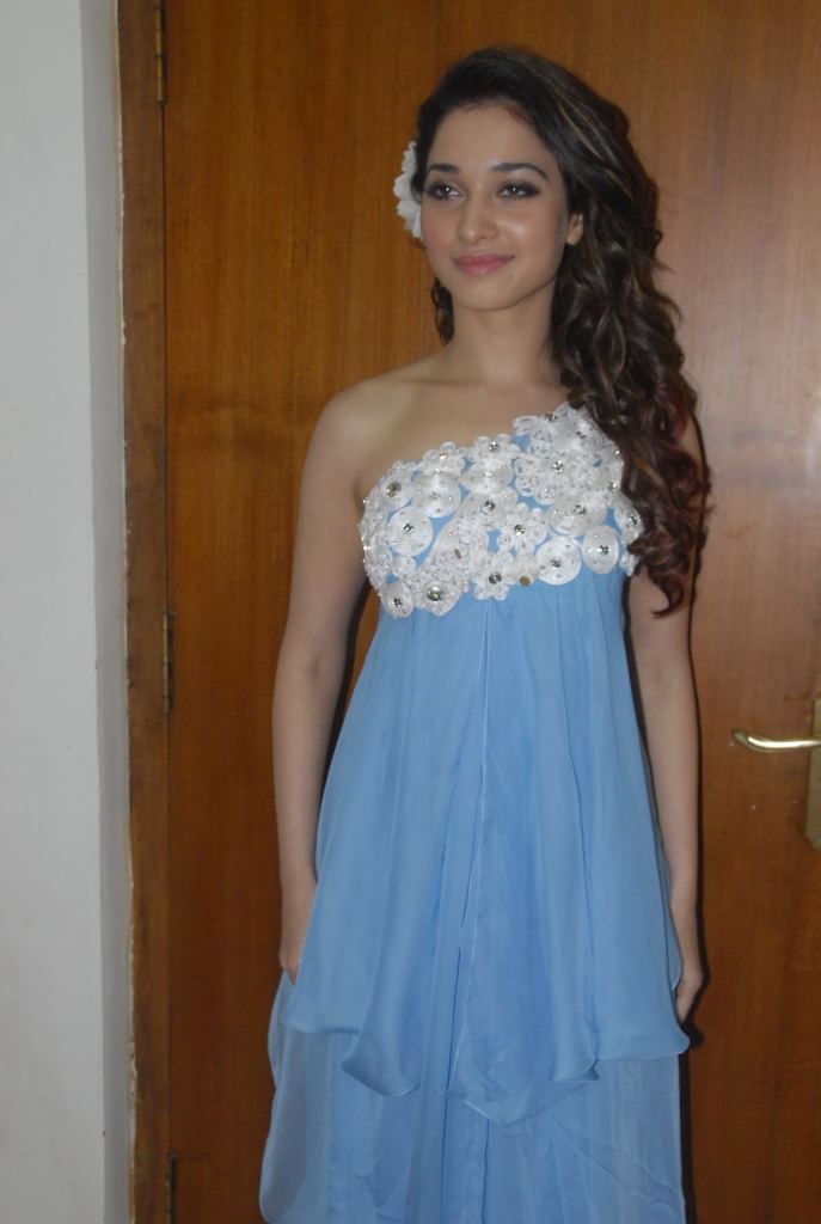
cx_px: 410
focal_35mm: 40
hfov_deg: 33.1
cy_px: 612
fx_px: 1379
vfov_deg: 47.8
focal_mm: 27
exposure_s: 1/125
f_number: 5.6
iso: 800
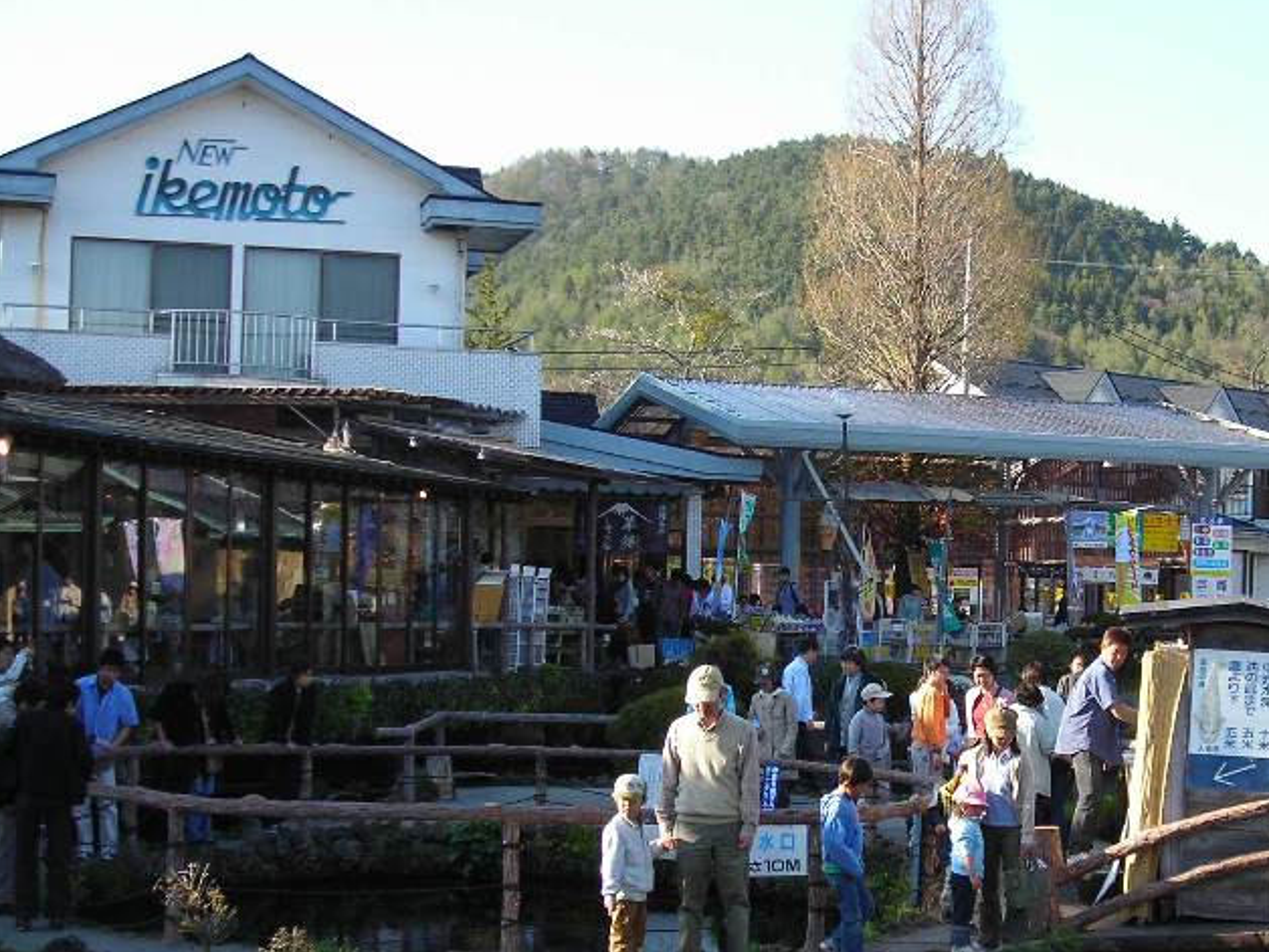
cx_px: 954
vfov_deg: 23.4
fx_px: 2273
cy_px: 728
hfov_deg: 30.7
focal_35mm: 62
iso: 50
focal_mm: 6.3
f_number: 3.2
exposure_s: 1/193
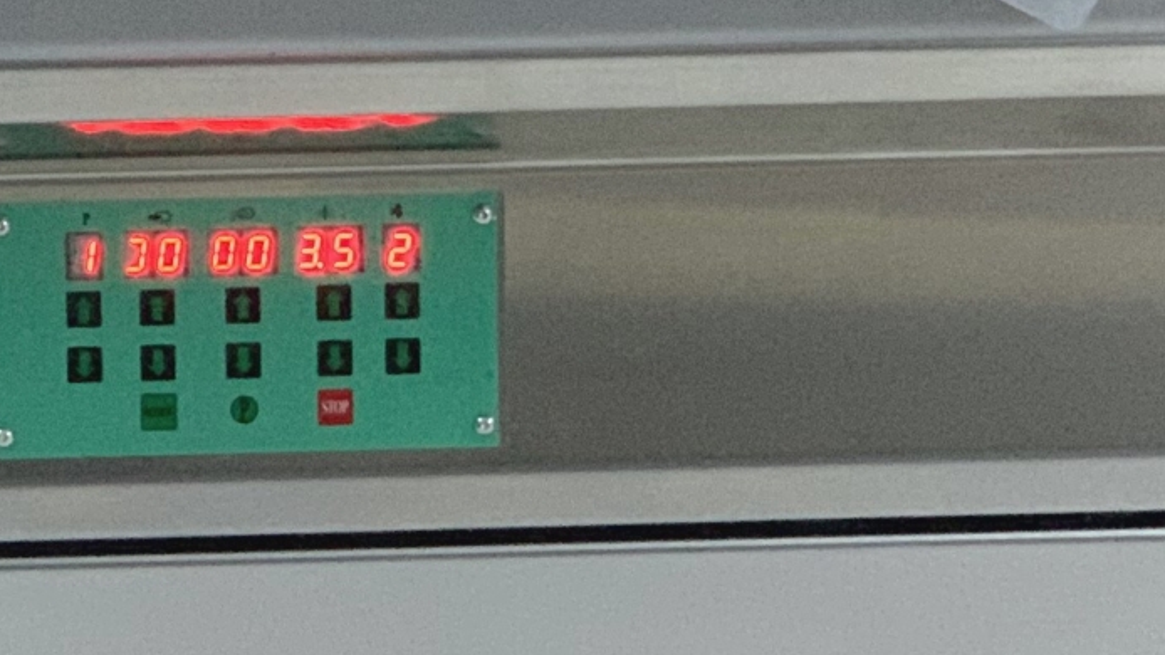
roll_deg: +0.5
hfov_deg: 10.2
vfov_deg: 5.8
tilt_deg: -22.0
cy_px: -37
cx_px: -72
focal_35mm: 209
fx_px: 6455
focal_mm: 6
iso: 400
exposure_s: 1/50
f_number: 2.4
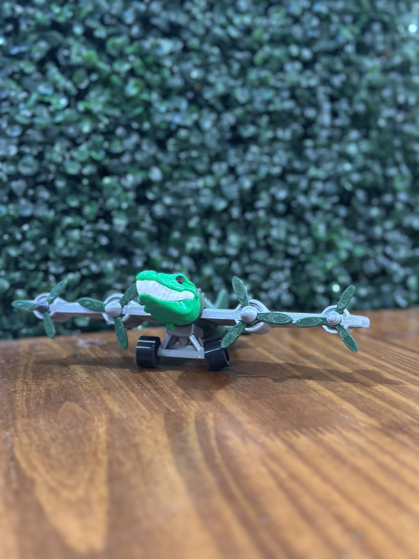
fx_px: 775
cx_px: 210
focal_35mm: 48
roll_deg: +0.7
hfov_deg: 30.3
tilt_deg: -6.5
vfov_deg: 39.7
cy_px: 280
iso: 640
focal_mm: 6.86
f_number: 1.78
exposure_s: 1/33
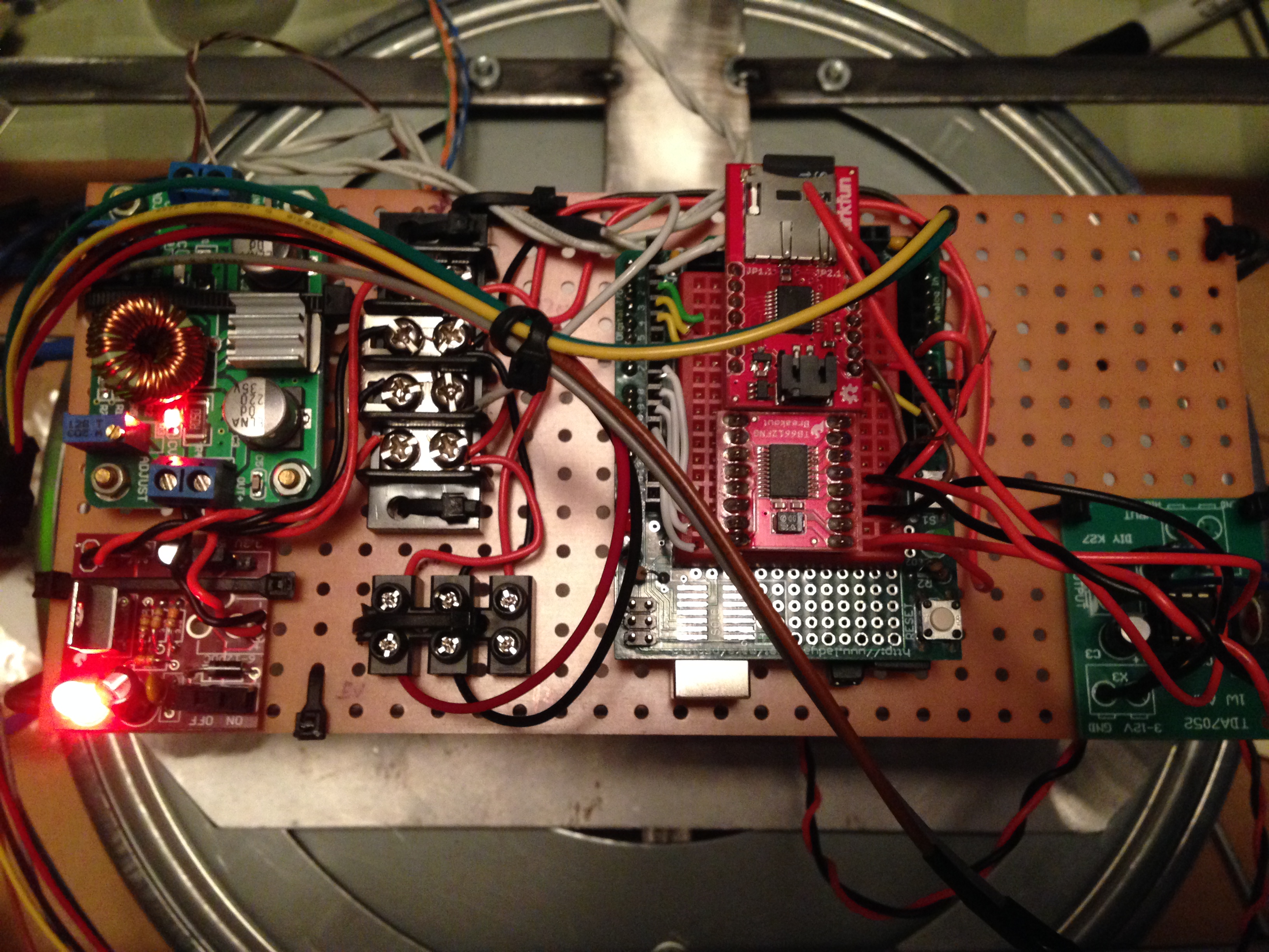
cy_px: 476
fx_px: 1210
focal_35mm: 33
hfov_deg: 55.4
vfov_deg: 42.9
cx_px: 634
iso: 400
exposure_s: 1/15
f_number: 2.4
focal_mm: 4.12
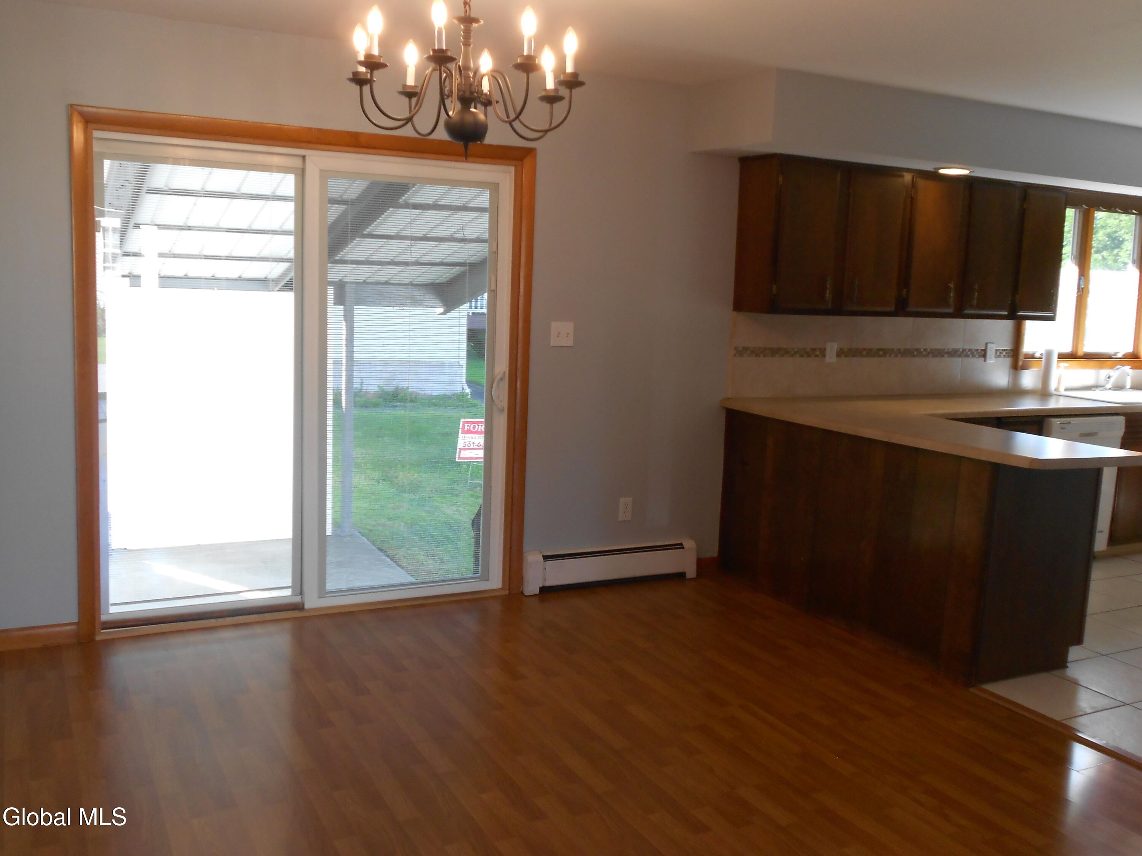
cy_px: 428
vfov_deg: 44.2
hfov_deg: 56.8
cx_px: 571
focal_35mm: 32
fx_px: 1056
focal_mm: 5.8
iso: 160
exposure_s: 1/30
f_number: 3.6
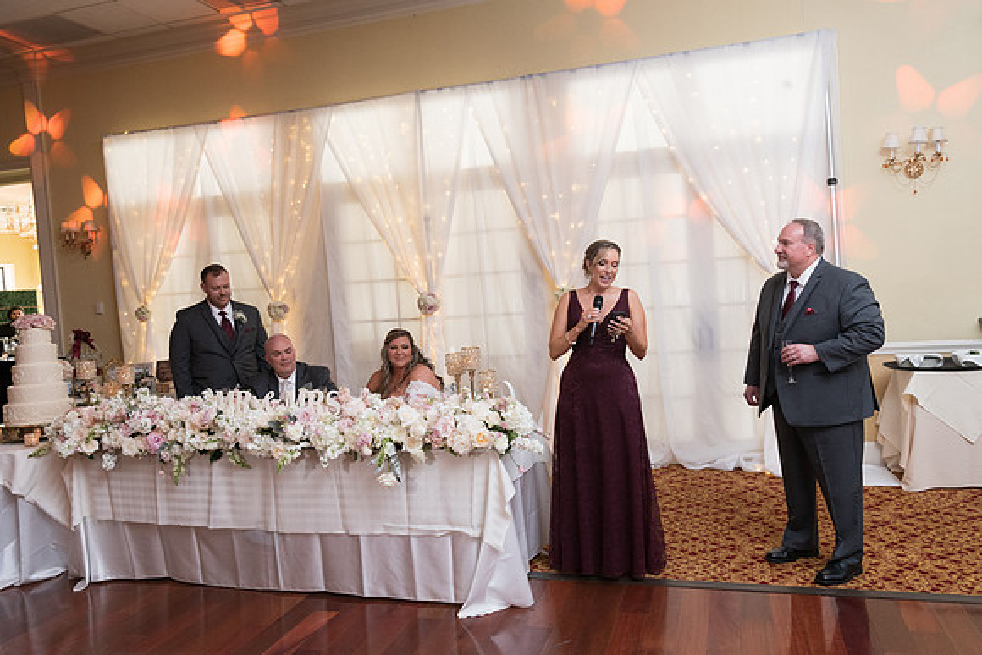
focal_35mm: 29
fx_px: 791
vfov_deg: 45.0
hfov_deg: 63.6
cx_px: 491
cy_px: 328
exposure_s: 1/125
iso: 1600
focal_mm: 29
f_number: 5
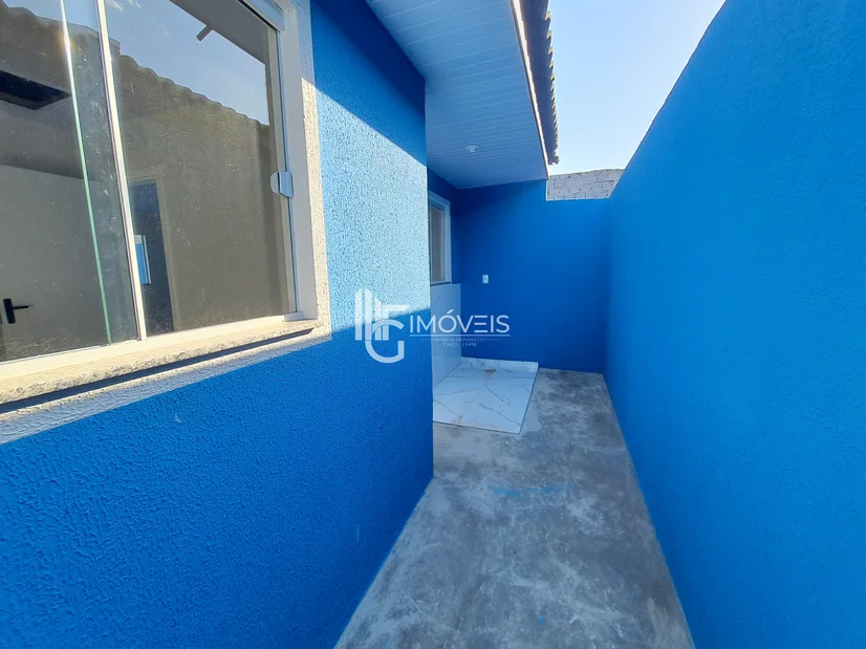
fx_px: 325
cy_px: 324
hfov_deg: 106.2
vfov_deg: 89.9
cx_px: 433
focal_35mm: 13
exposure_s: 1/344
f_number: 2.2
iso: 50
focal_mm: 1.74
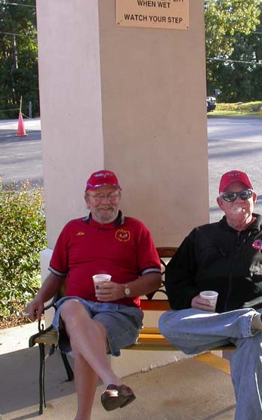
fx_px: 663
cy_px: 199
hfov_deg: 22.2
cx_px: 193
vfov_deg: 35.1
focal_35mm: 58
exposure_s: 1/111
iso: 100
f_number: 4.2
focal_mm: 7.85
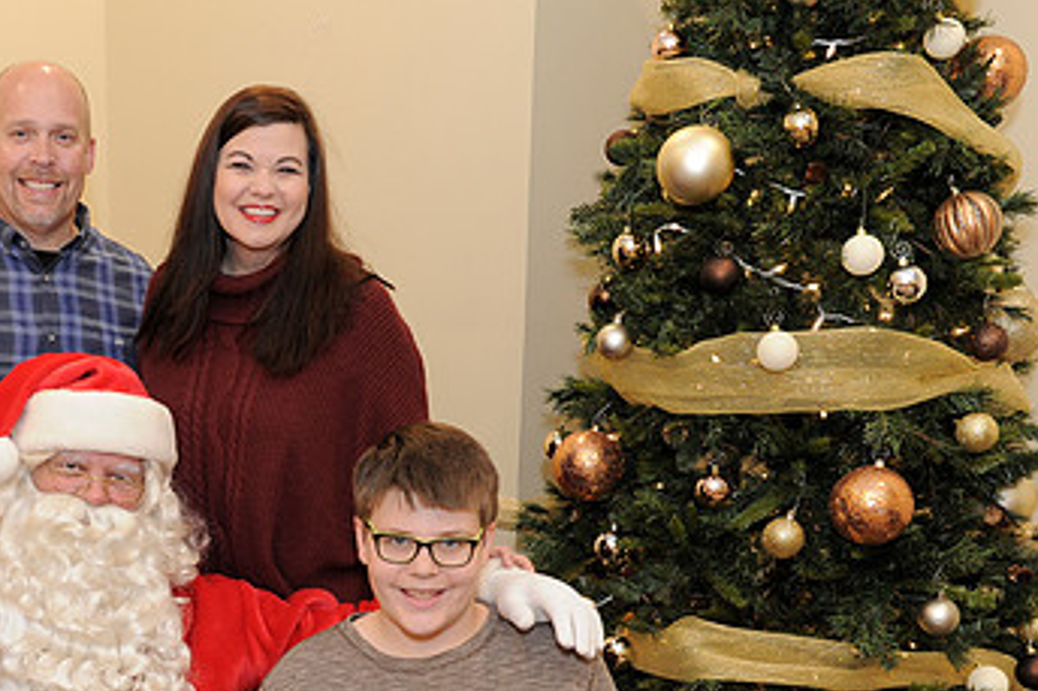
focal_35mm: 59
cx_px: 266
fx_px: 1700
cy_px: 567
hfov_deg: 33.3
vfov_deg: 22.6
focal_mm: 35
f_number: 4
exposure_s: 1/100
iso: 1600
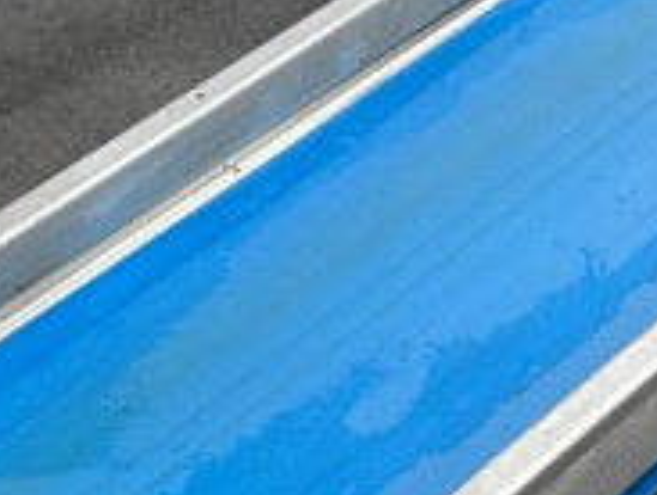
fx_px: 2548
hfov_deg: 14.2
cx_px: -133
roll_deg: -1.7
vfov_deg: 10.5
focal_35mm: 134
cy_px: 879
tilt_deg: -43.0
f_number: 1.78
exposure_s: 1/564
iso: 80
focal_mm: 6.86
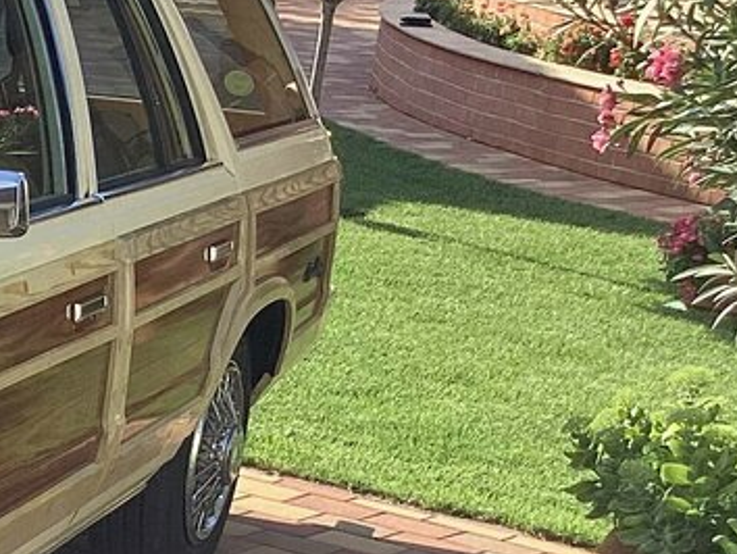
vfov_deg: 13.7
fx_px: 2237
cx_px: -452
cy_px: 646
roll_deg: -1.3
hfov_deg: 16.6
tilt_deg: -21.8
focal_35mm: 105
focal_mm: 3.3
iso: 25
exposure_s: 1/867
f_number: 2.4
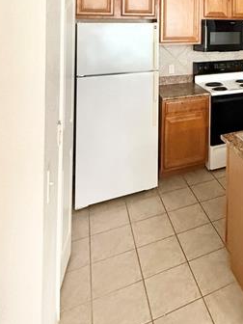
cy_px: 19
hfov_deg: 38.6
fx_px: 300
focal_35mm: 32
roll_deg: -1.8
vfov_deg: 49.2
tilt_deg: +0.7
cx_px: 249
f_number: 2.2
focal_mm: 2.22
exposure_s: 1/60
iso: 1000
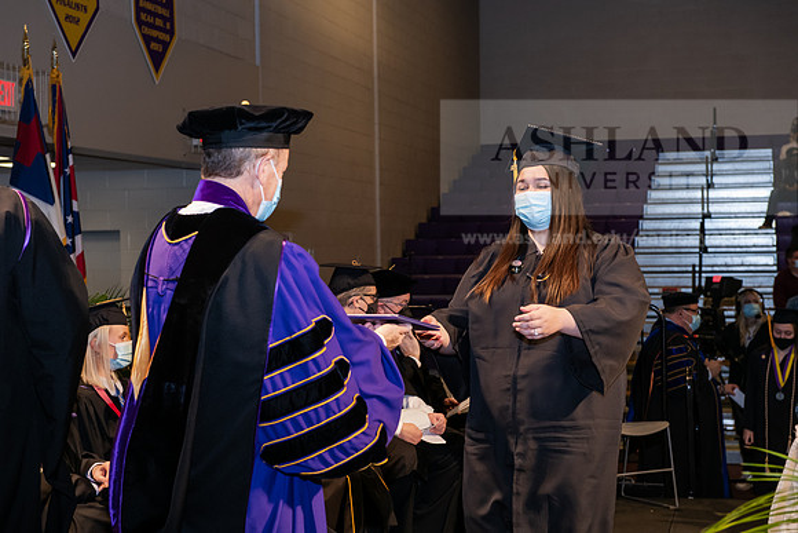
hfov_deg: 30.5
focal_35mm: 66
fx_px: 1463
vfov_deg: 20.6
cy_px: 266
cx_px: 399
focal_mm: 66
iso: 1600
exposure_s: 1/200
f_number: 6.3
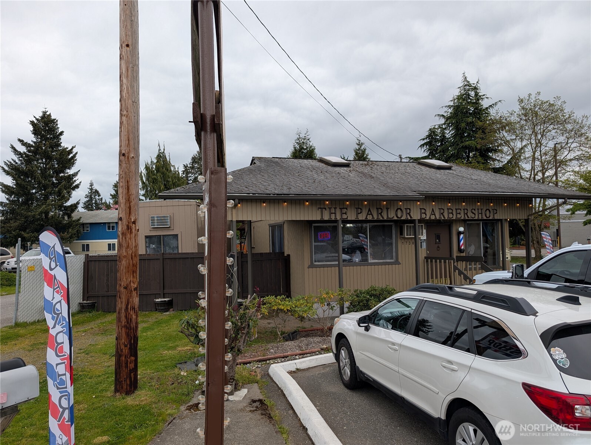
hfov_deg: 71.5
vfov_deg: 56.9
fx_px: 410
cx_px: 296
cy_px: 222
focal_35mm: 24
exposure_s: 1/524
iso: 22
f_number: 1.68
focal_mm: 6.9
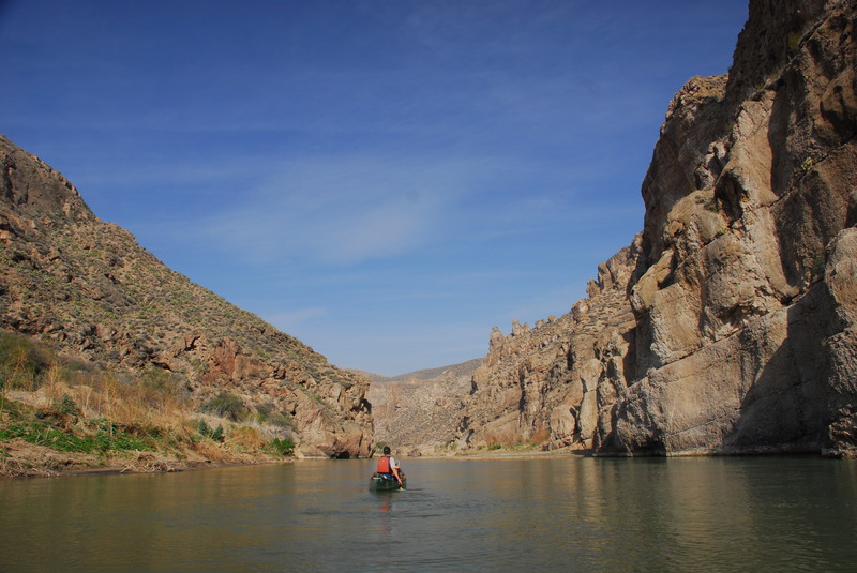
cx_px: 428
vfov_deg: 48.0
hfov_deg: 67.3
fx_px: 643
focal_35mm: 27
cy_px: 286
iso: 160
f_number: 6.3
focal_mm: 18
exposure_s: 1/160
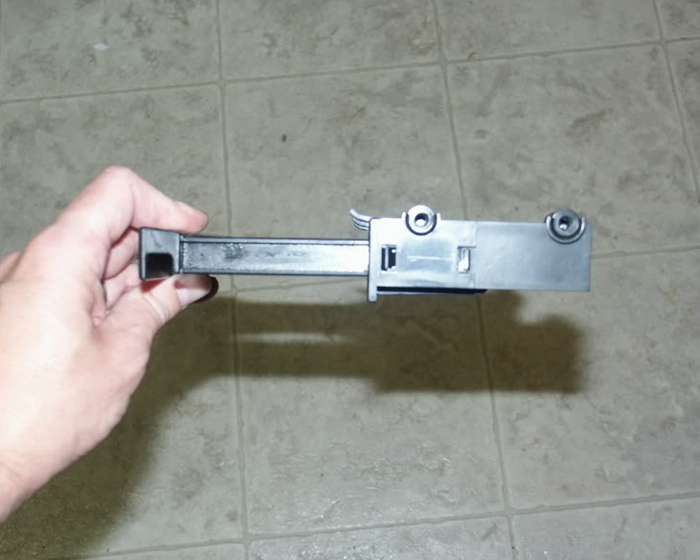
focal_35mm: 51
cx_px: 375
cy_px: 275
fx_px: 1057
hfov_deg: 36.6
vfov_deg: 29.7
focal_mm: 12.48
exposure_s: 1/45
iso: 200
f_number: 4
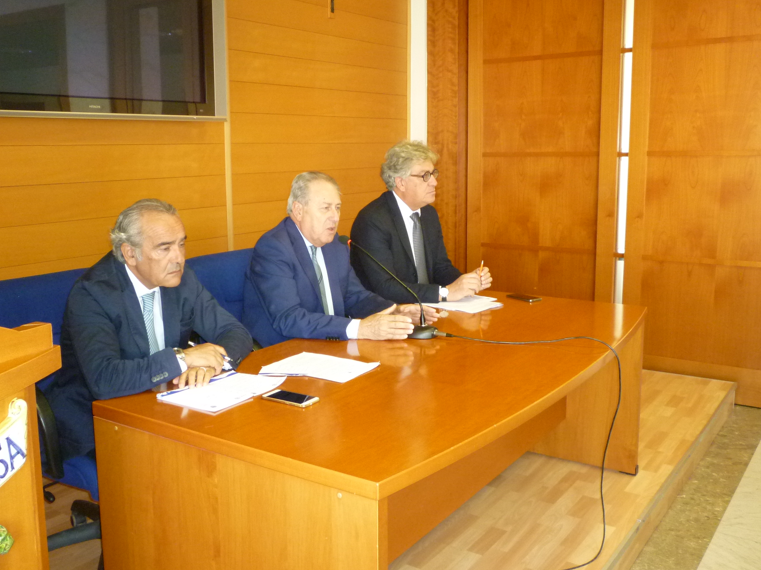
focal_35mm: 34
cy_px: 275
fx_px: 747
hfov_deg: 53.9
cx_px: 353
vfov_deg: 41.8
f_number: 3.3
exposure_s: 1/30
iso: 400
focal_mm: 5.2
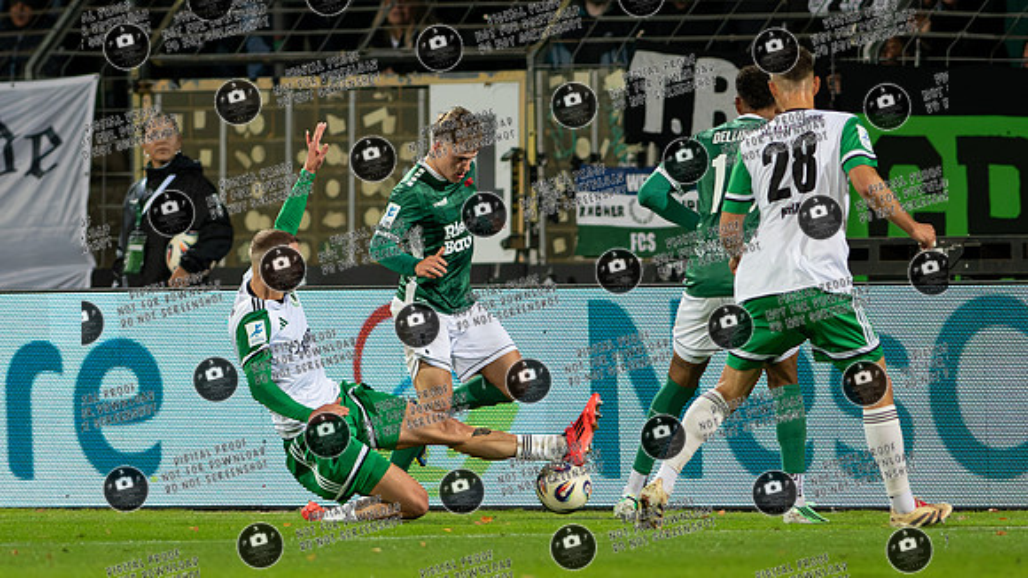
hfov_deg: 2.5
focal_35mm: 858
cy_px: 239
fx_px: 23383
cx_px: 387
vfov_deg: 1.4
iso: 4000
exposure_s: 1/1600
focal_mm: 300
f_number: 3.2
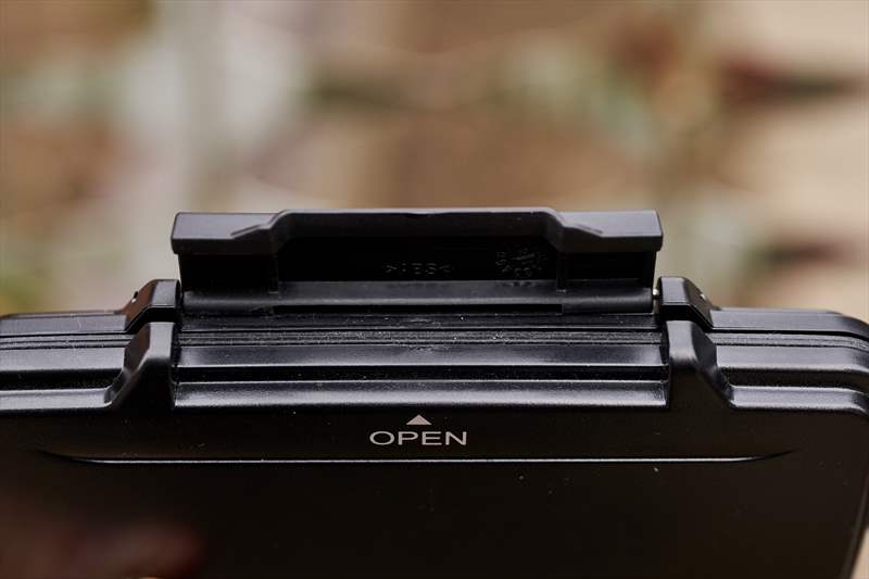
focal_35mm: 70
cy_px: 290
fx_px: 1689
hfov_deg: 28.8
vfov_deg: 19.4
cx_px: 434
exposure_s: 1/100
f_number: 5
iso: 200
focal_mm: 70
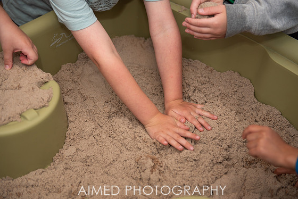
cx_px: 153
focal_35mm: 58
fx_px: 480
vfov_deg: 23.4
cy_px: 98
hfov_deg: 34.5
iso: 100
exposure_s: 1/200
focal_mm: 56
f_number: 2.8
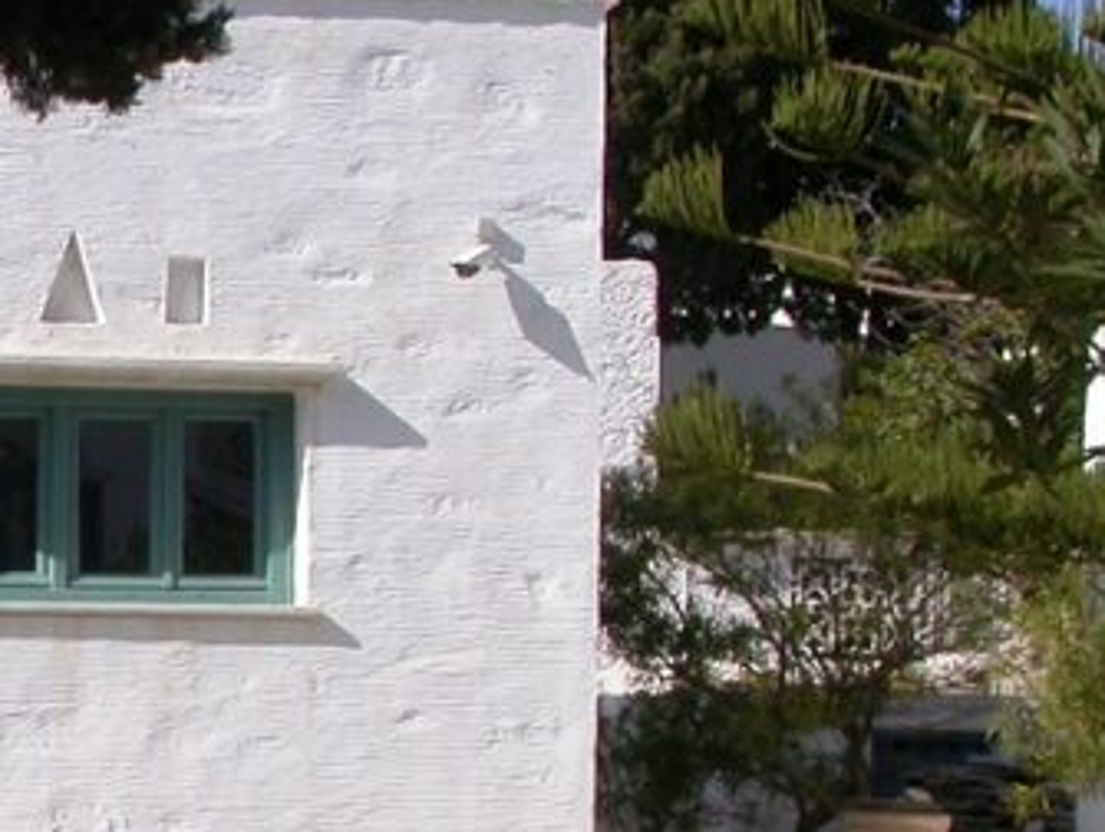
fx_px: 3707
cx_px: -528
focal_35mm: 116
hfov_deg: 15.7
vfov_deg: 12.7
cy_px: 782
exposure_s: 1/419
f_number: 7.5
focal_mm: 7.85
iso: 100
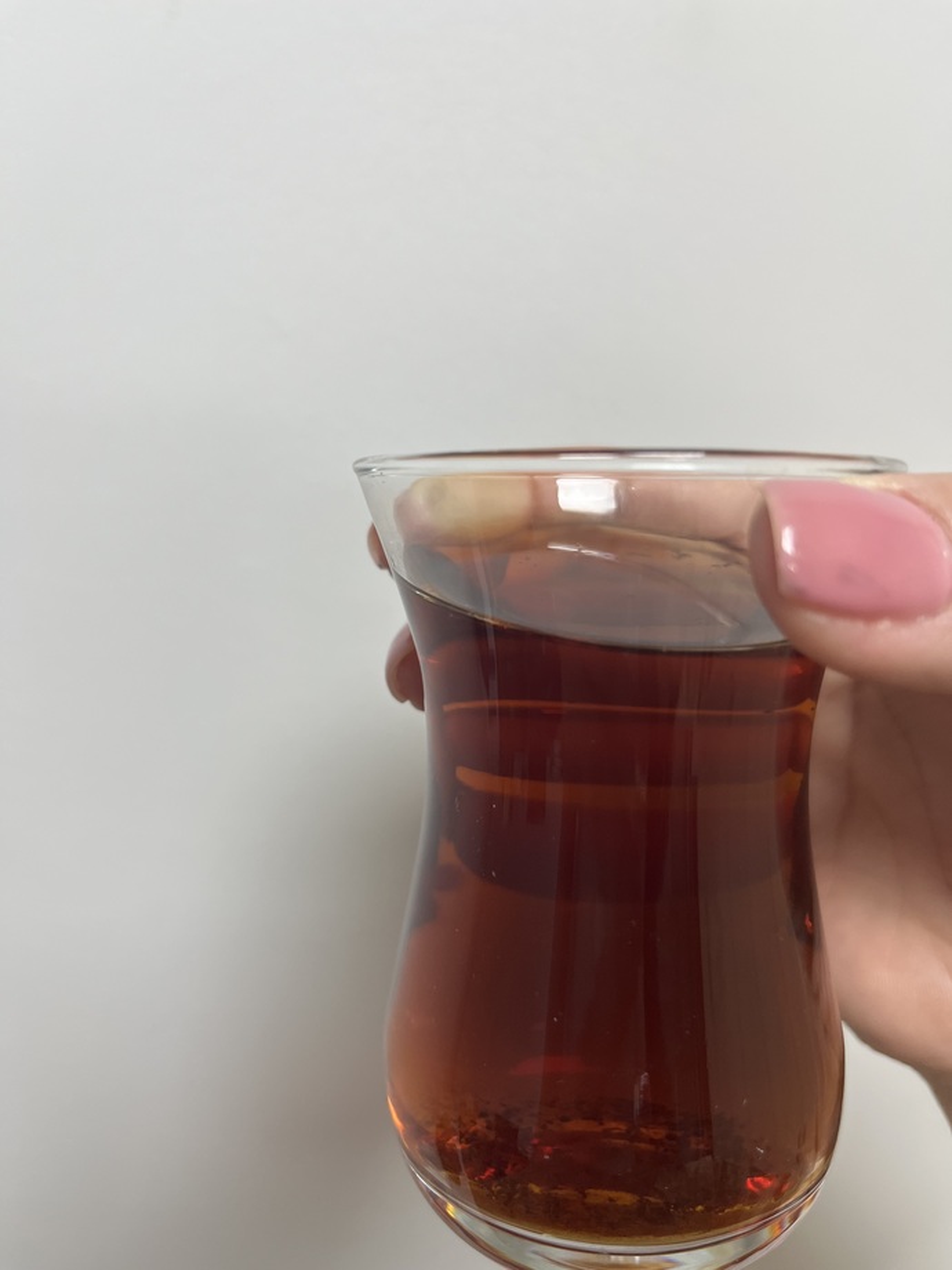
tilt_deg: -20.4
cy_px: 635
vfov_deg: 67.3
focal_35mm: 26
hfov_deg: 53.1
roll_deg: -5.9
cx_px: 476
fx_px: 953
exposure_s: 1/100
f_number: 1.6
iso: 125
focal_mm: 5.1
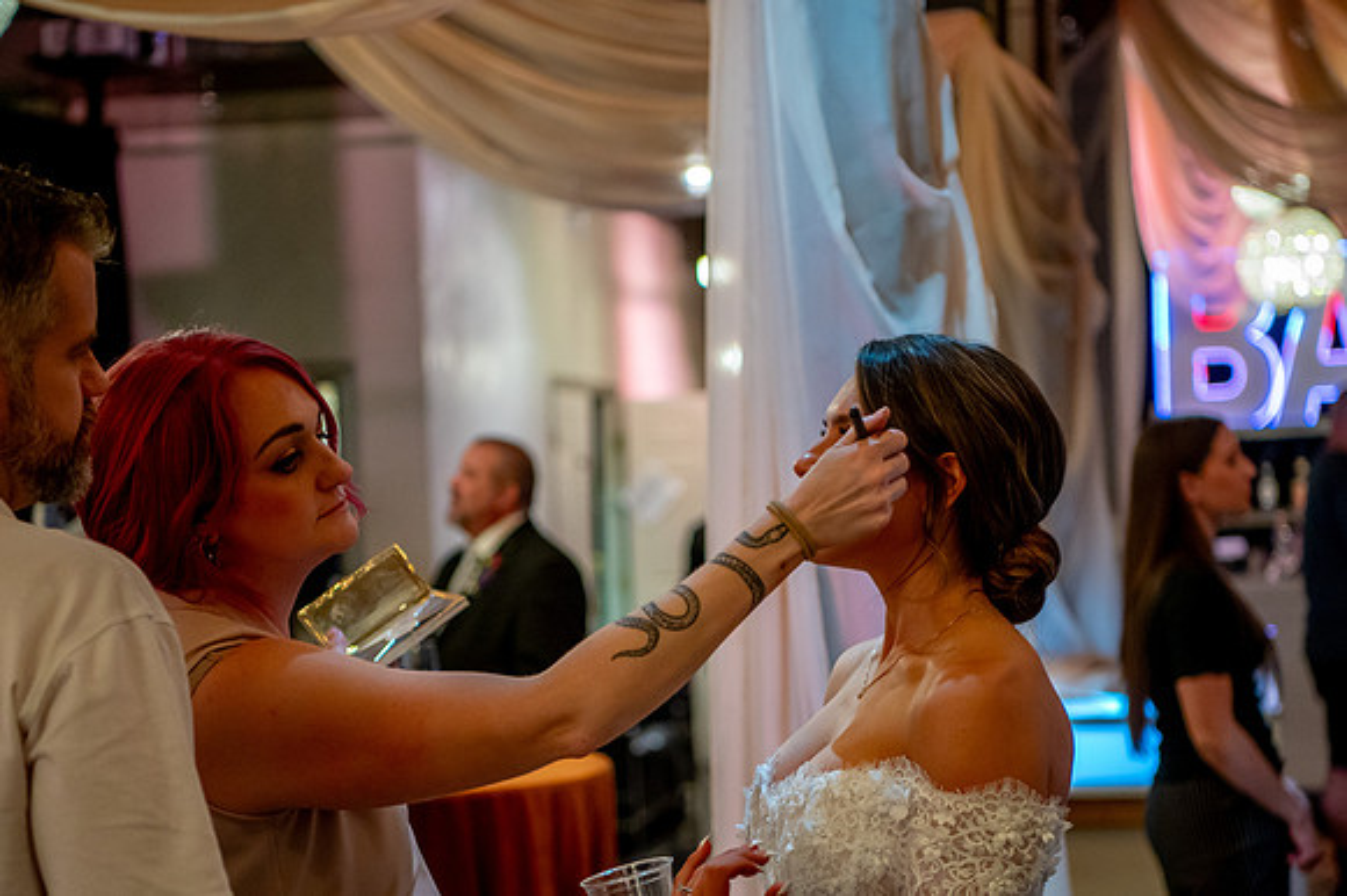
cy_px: 582
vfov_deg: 14.8
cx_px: 705
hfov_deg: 22.1
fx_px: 3450
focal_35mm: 92
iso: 2500
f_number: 2.8
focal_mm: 70
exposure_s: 1/160
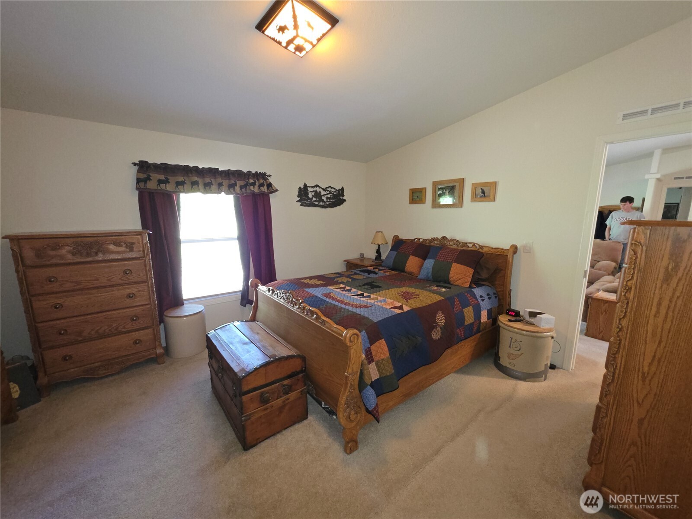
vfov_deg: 89.9
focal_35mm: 13
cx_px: 346
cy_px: 260
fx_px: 260
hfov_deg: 106.2
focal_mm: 2.2
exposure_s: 1/30
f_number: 1.9
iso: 250
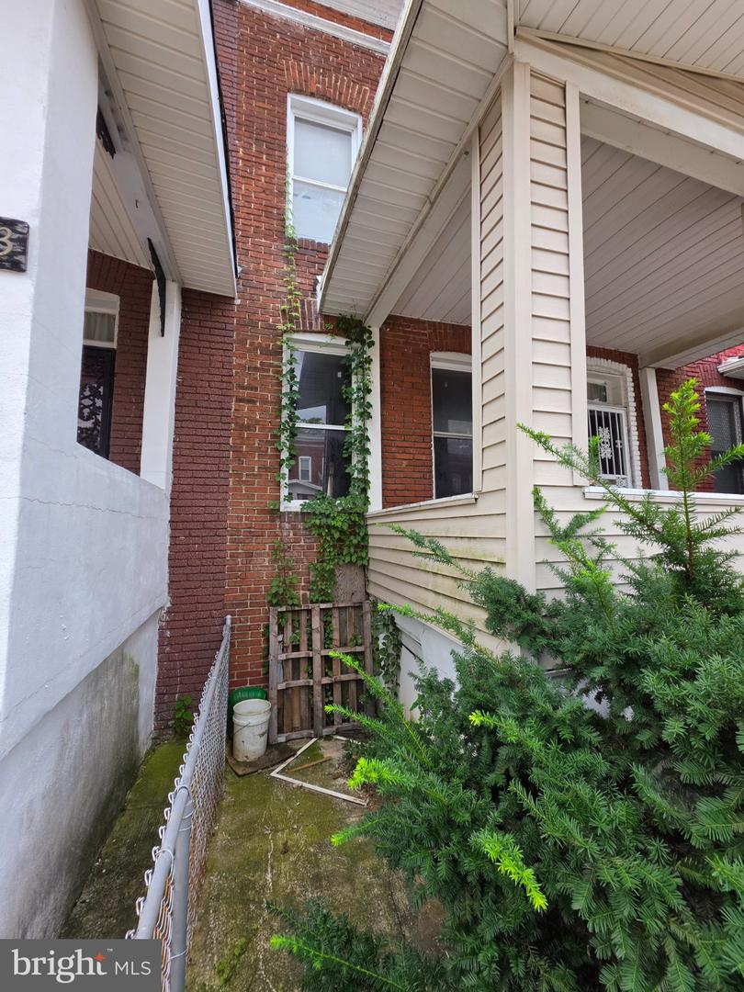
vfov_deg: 106.2
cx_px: 372
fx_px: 373
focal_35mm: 13
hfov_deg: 89.9
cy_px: 496
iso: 80
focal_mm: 2.2
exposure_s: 1/719
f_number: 1.9
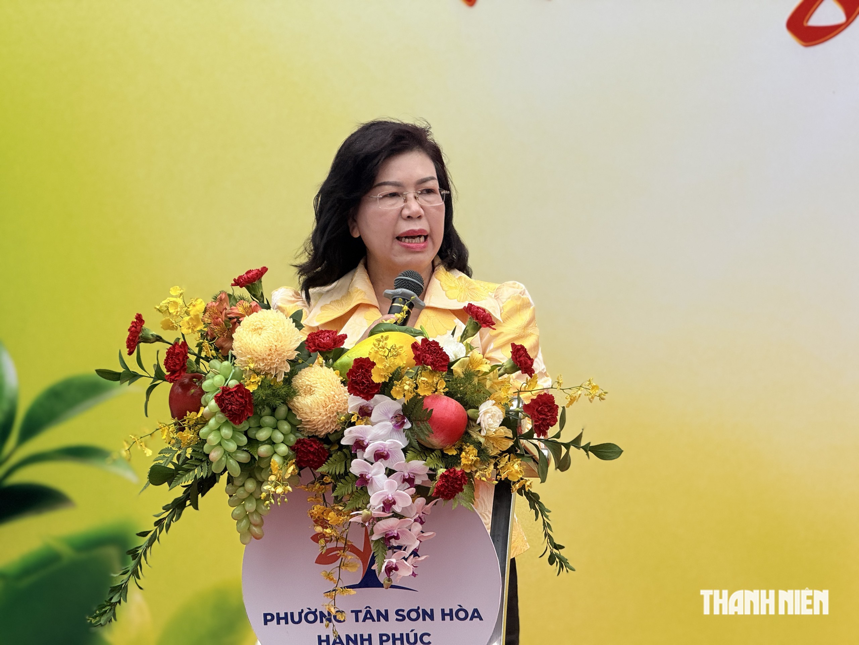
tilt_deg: -0.9
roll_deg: +0.6
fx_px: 2978
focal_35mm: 120
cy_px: 322
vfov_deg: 12.3
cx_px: 430
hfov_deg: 16.4
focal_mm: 15.66
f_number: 2.8
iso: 50
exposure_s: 1/655
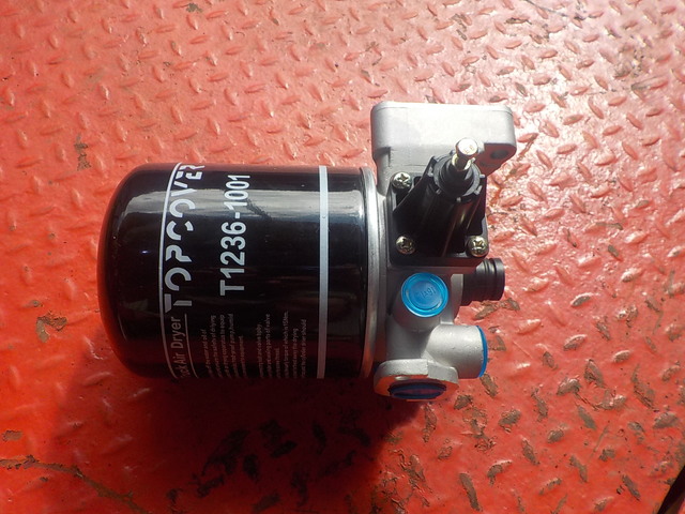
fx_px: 594
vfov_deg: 46.8
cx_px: 342
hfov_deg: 60.0
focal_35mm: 30
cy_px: 257
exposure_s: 1/500
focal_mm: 4.1
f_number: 3.3
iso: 125
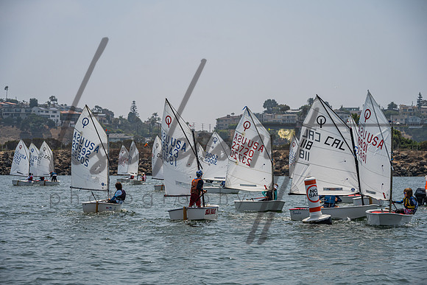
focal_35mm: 119
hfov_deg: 17.2
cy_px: 148
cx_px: 213
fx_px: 1412
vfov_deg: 11.5
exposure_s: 1/2000
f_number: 6.7
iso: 320
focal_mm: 115
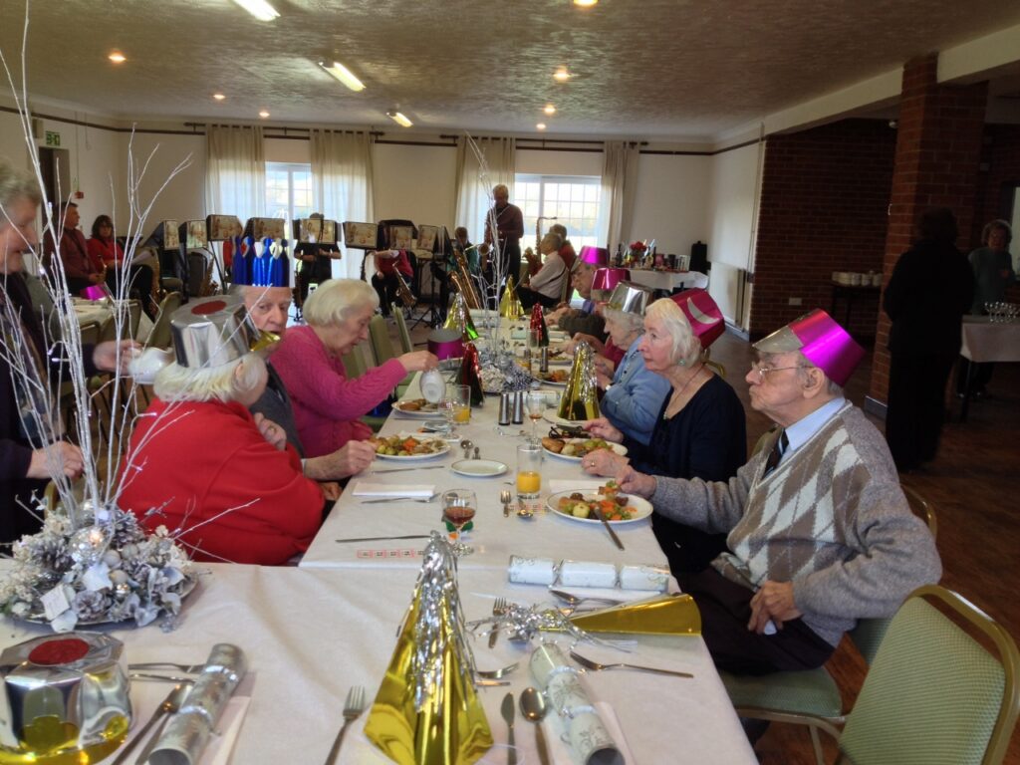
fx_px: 1031
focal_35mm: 35
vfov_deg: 40.7
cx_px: 510
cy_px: 382
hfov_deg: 52.6
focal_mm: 4.28
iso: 50
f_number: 2.4
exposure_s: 1/20
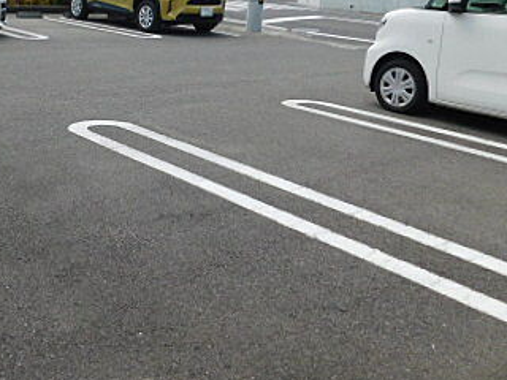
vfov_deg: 31.0
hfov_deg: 40.1
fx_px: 674
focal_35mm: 46
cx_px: 127
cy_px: 98
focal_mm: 4
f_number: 3
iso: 125
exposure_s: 1/1000
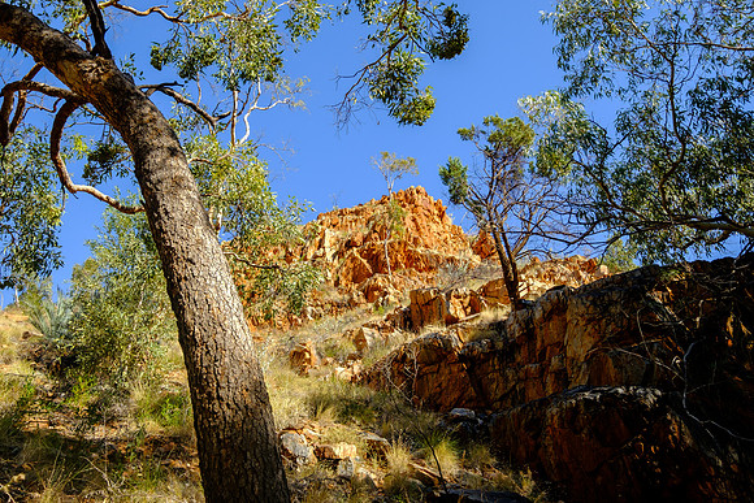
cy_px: 252
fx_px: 628
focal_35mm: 30
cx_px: 377
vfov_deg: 43.6
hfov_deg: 61.9
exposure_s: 1/170
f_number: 8
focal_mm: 20
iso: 200
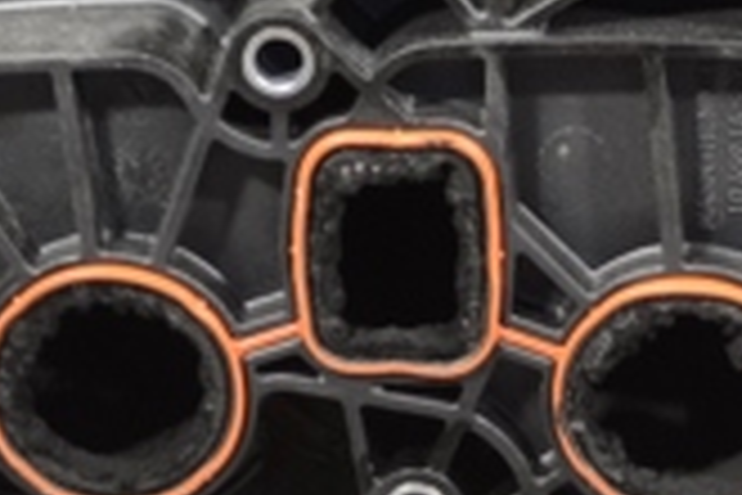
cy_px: -153
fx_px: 4802
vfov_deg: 5.9
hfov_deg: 8.8
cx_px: 598
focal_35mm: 233
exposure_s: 1/30
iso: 560
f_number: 5.3
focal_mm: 40
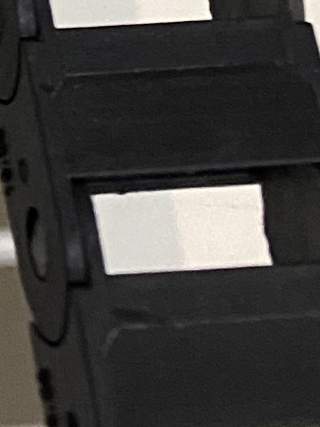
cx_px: -466
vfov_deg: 9.4
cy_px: -792
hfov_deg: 7.9
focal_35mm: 173
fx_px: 2134
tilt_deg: -60.9
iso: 400
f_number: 1.8
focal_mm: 4.25
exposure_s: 1/60
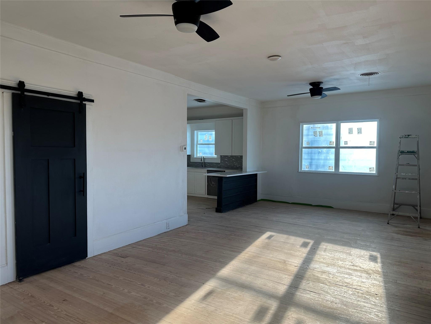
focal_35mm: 24
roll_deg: -0.4
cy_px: 162
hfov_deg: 71.6
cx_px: 216
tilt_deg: -2.4
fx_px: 299
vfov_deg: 56.8
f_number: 1.78
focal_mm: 6.86
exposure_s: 1/446
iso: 80
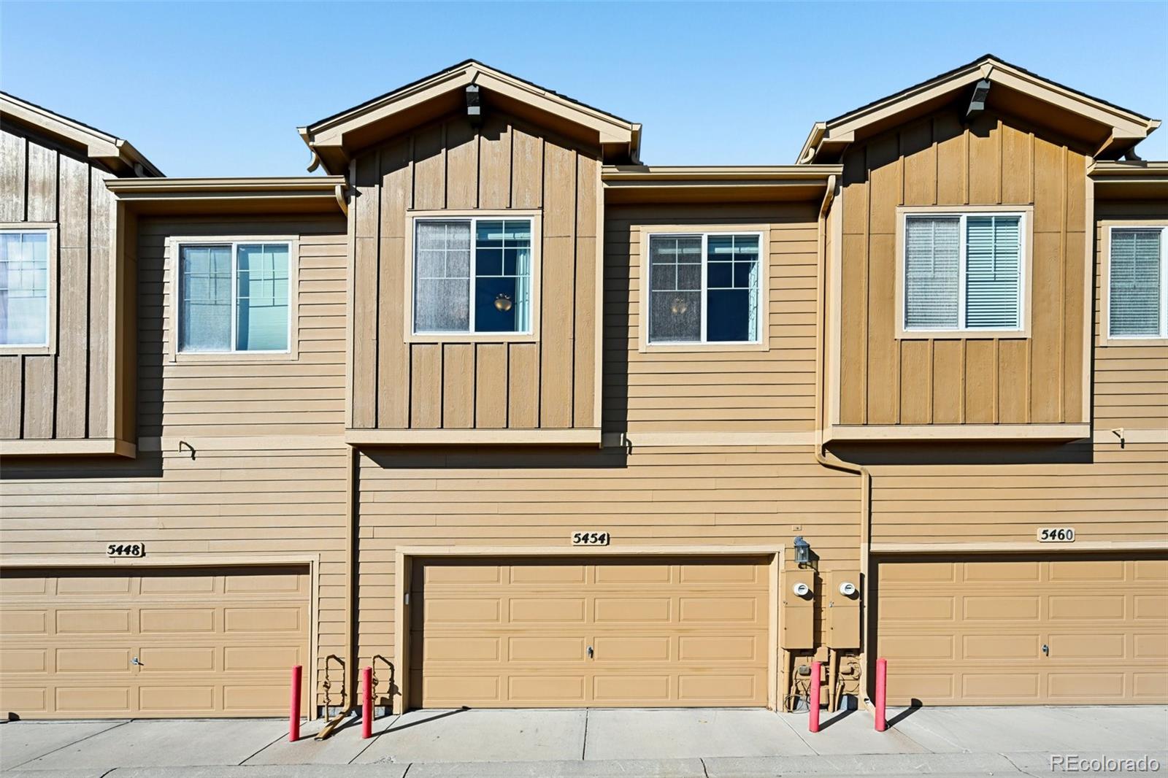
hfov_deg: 104.3
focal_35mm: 14
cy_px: 389
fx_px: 454
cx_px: 584
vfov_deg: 81.2
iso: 64
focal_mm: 14
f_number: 8
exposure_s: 1/200
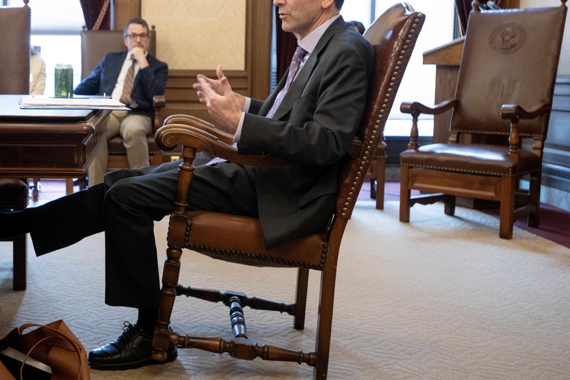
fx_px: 823
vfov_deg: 25.9
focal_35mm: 52
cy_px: 131
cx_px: 159
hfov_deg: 37.5
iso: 1250
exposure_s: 1/60
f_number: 4
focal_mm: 35
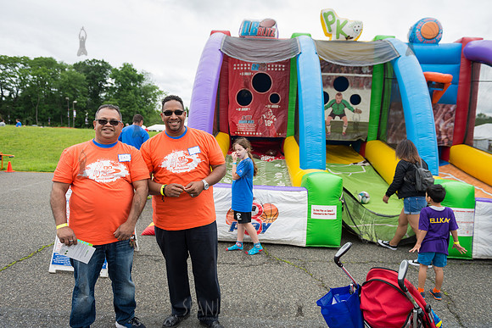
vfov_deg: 49.6
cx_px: 246
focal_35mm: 26
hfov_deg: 69.4
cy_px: 164
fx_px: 355
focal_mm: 26
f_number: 3.5
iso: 200
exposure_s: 1/800
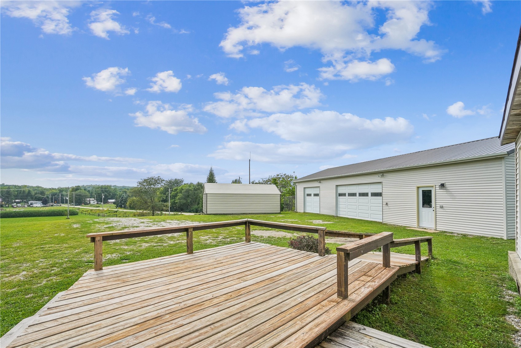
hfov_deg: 96.7
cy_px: 174
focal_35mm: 16
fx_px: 232
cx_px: 260
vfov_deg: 73.7
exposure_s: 1/3200
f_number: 8
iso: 400
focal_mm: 16
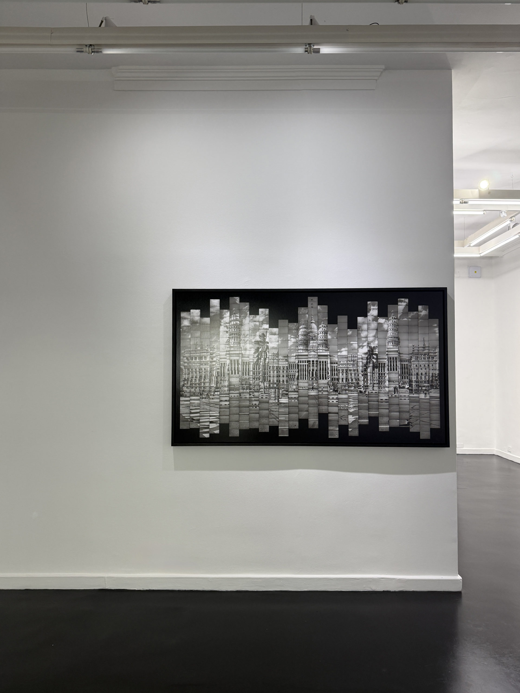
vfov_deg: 71.6
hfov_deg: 56.8
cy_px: 346
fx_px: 481
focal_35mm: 24
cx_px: 260
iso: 160
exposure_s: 1/100
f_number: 1.78
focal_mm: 6.76
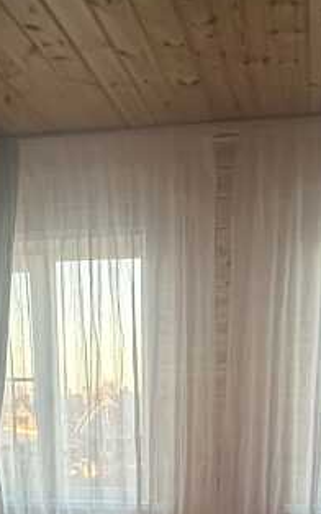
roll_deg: -0.2
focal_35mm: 51
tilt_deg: -14.9
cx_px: 180
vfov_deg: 33.5
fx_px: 715
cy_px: 591
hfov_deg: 25.3
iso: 400
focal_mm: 2.22
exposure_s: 1/60
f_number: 2.2
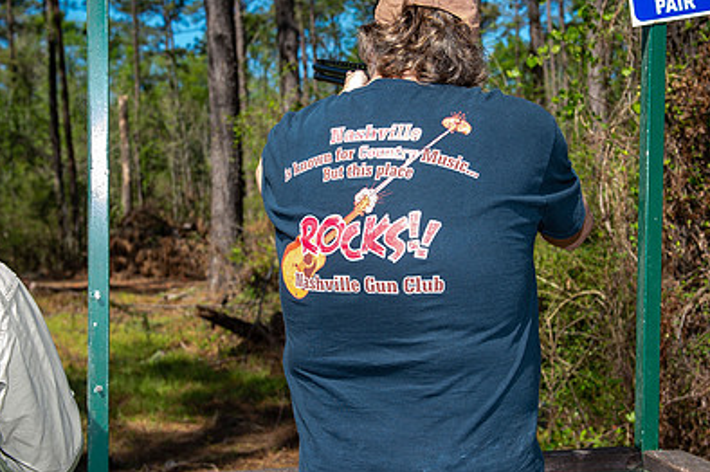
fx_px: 1103
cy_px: 261
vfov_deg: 24.1
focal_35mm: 56
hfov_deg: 35.6
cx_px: 398
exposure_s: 1/160
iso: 50
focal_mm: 38
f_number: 5.6
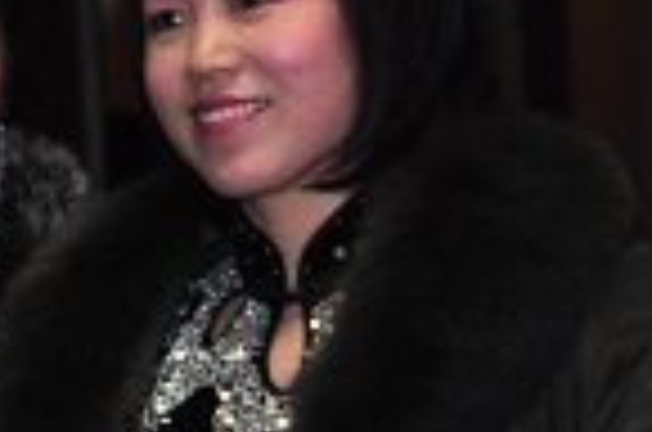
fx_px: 3422
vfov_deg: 7.2
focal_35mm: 189
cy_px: 461
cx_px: -832
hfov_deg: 9.8
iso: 500
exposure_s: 1/200
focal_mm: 27
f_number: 2.8
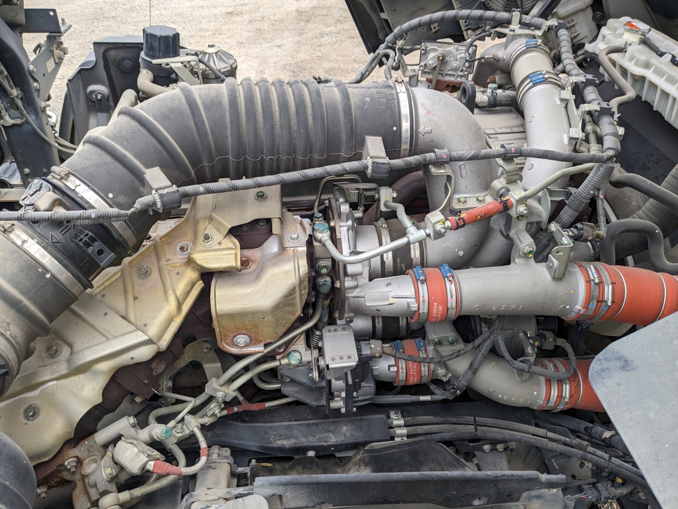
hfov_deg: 65.3
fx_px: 529
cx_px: 339
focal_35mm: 27
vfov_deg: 51.4
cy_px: 254
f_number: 1.73
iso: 56
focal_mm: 4.38
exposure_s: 1/334
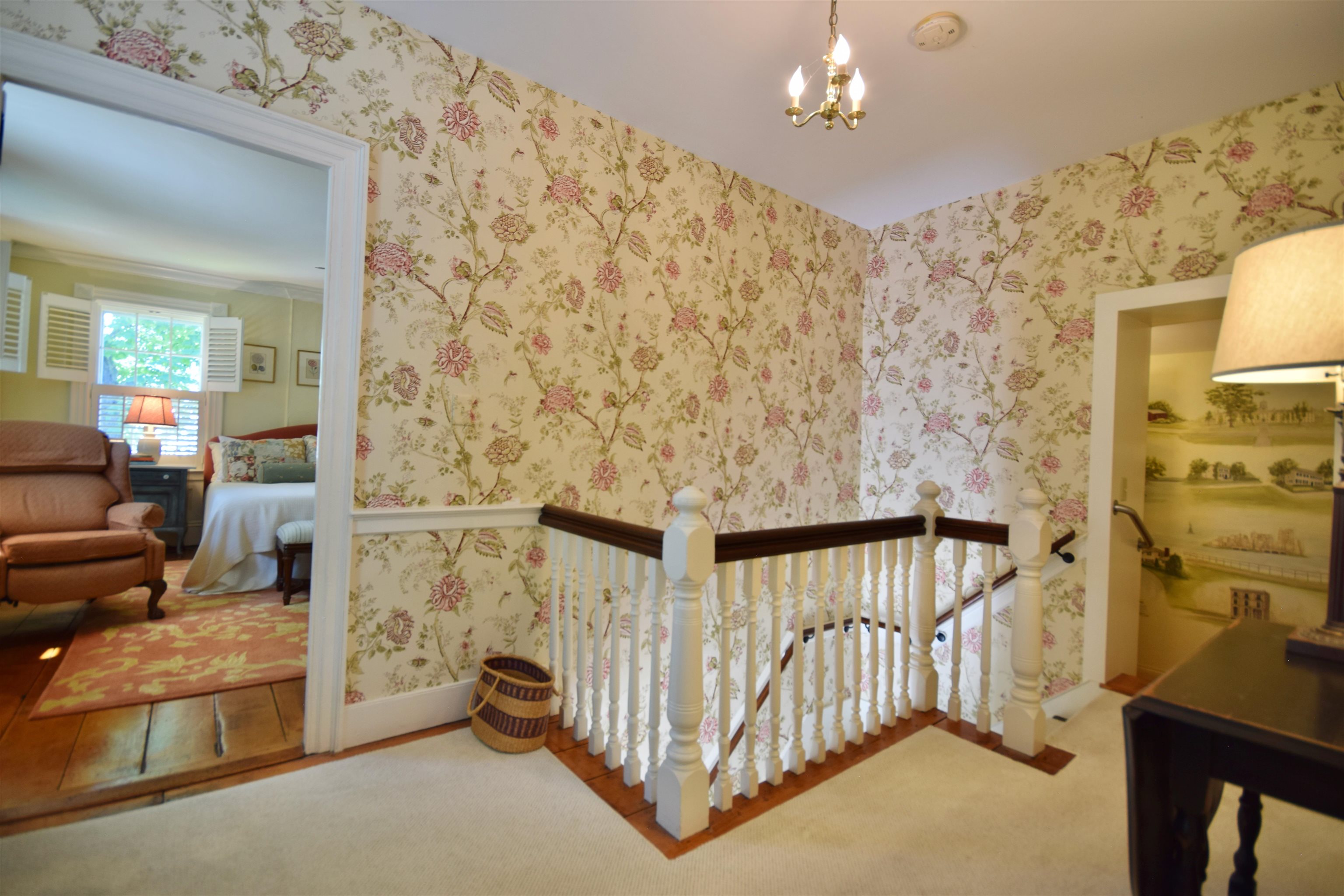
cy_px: 448
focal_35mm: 15
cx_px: 672
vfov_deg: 77.3
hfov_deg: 100.4
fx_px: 560
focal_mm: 10
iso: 200
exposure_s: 1/10
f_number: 6.3
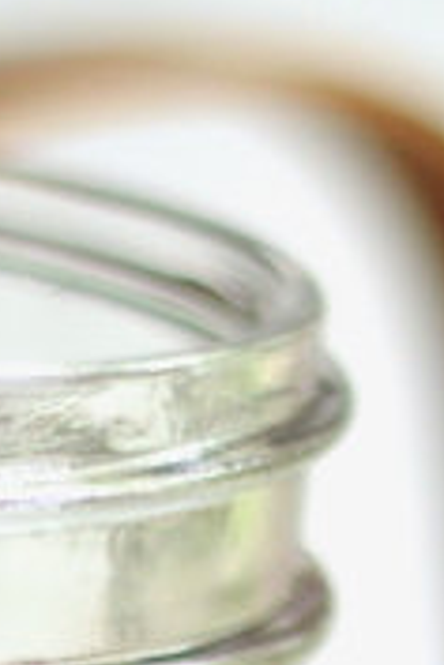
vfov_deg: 4.7
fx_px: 7751
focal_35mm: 419
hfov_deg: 3.3
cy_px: 1800
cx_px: -324
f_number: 1.8
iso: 800
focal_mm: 50
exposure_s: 1/400
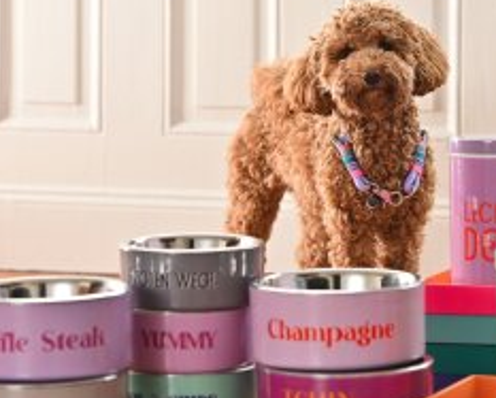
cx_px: 338
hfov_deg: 9.8
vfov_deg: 7.9
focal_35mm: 196
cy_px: 215
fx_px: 2881
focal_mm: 122
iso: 200
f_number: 4
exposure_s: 1/125
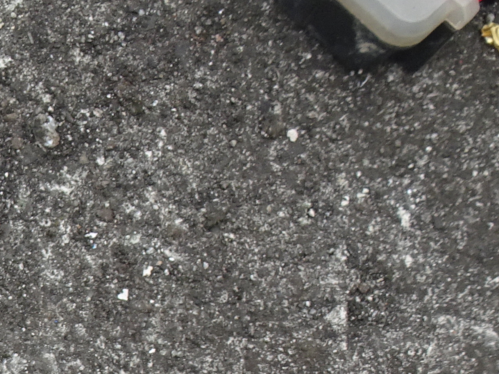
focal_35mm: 92
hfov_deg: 18.0
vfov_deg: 14.4
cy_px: 645
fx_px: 1326
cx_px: -332
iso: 80
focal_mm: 4.1
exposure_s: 1/250
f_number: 3.5
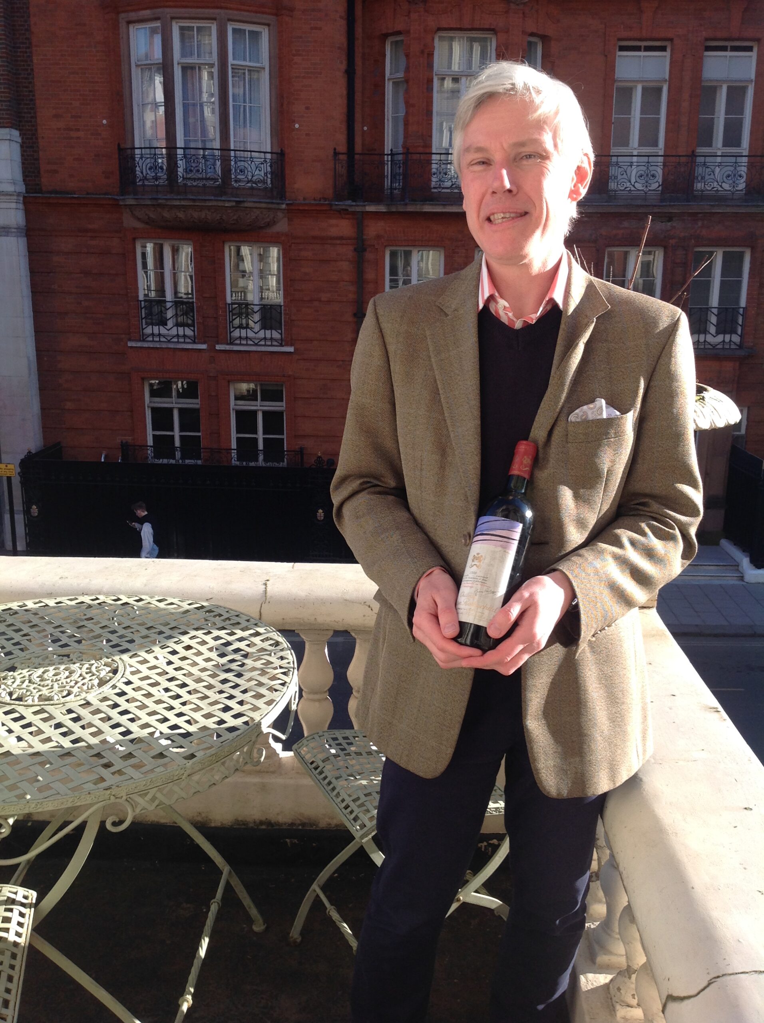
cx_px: 382
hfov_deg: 40.6
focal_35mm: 35
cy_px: 512
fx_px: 1033
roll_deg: -0.2
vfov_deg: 52.7
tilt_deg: -11.9
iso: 50
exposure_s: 1/487
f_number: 2.4
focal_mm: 4.28
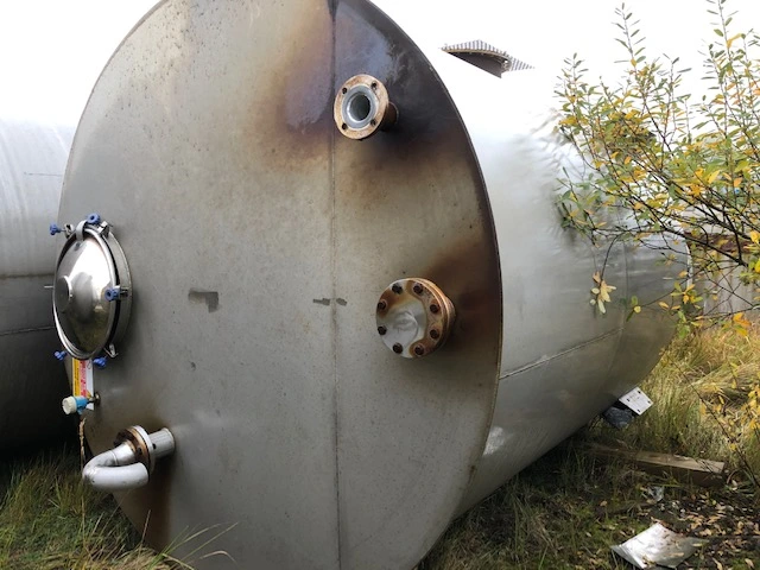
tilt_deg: -5.1
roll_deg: +0.3
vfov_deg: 49.7
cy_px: 285
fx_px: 615
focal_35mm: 28
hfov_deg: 63.4
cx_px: 380
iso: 25
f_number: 1.8
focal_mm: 3.99
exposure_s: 1/40
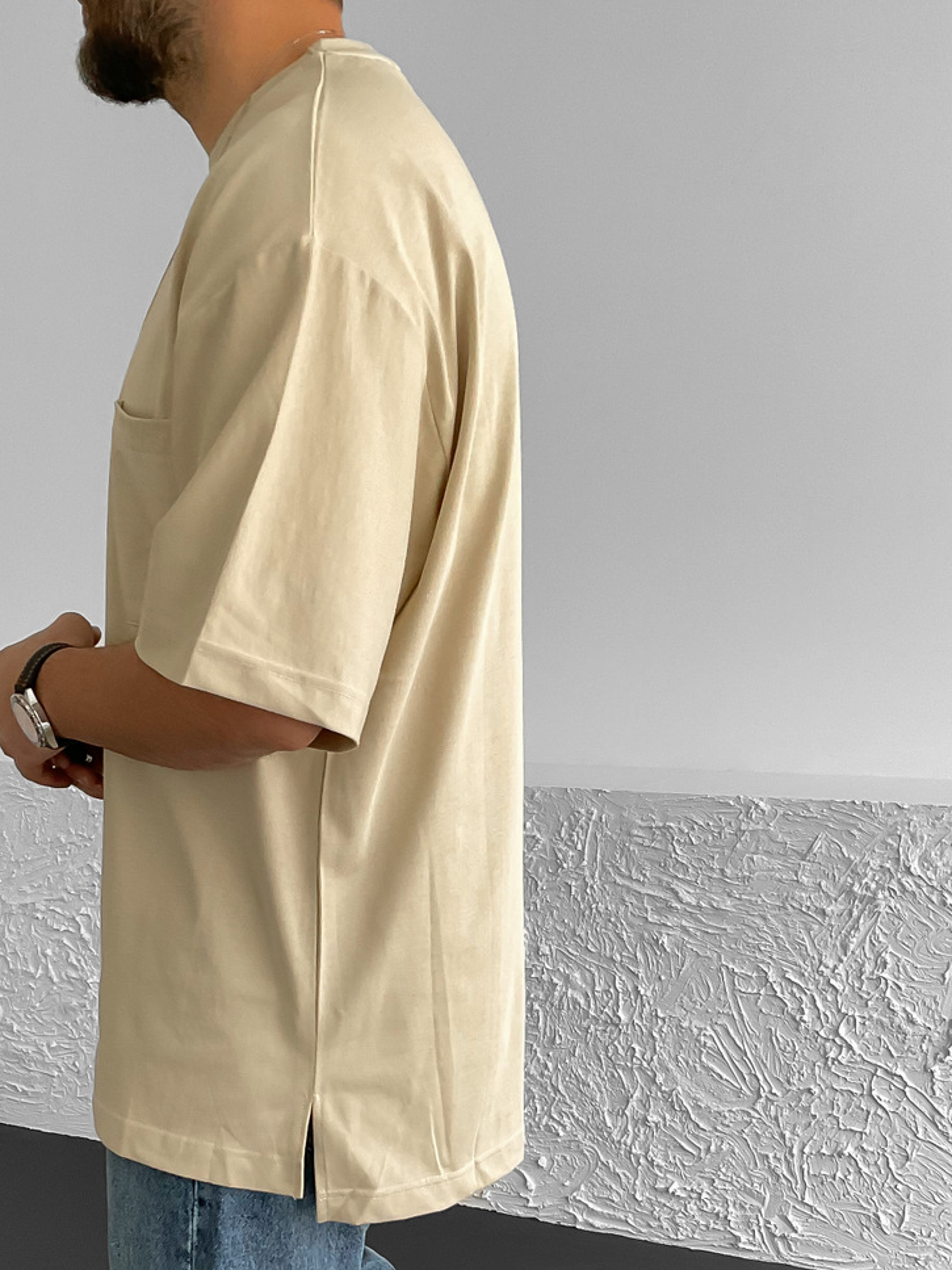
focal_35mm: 48
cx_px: 397
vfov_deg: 38.4
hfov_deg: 30.2
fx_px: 1760
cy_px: 986
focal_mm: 3
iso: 64
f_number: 1.8
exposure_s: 1/115
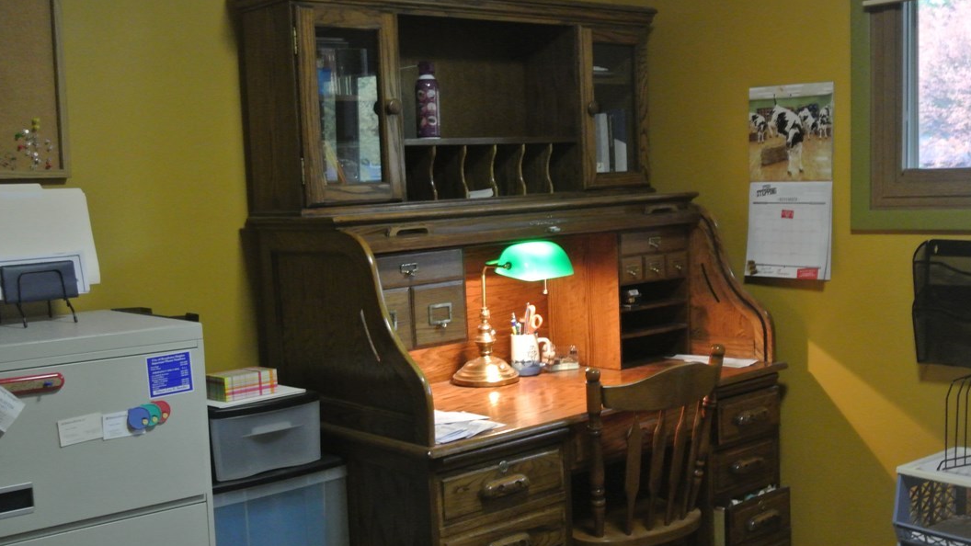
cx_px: 476
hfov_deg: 47.4
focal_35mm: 43
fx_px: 1107
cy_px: 316
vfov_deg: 27.7
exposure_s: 1/15
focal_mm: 15.1
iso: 1400
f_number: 4.2
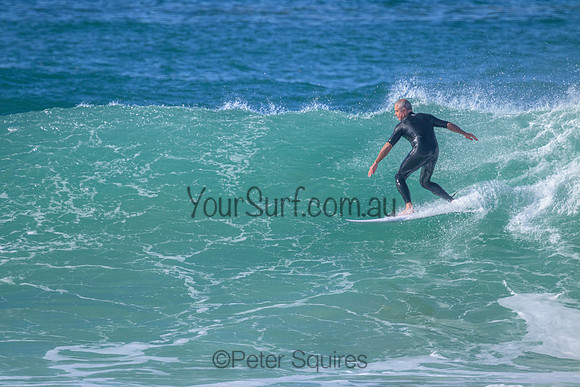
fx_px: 12891
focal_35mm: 800
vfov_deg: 1.7
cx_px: 290
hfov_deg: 2.6
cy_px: 194
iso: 1600
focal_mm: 800
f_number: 11
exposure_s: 1/2000
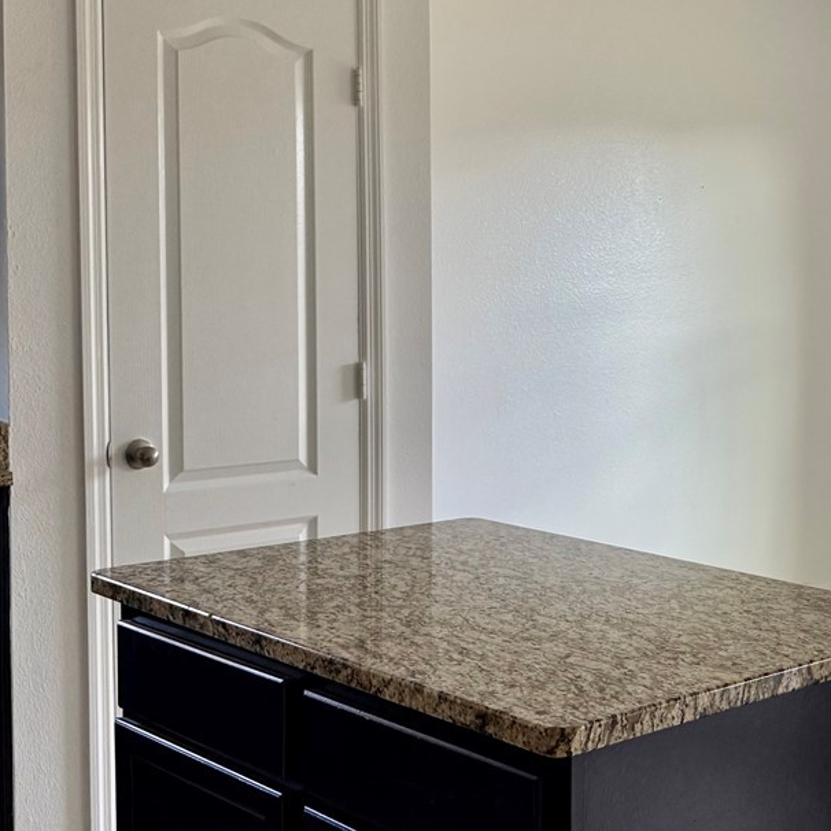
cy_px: 348
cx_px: 817
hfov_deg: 28.8
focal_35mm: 56
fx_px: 1521
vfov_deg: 30.5
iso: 200
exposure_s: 1/233
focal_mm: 6.76
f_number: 1.78
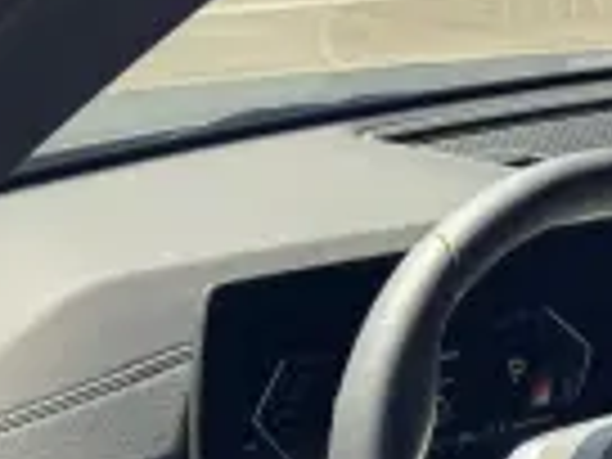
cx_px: 639
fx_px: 2245
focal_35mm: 127
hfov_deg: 15.2
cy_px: 536
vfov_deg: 11.5
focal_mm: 6.76
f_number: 1.78
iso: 64
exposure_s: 1/484
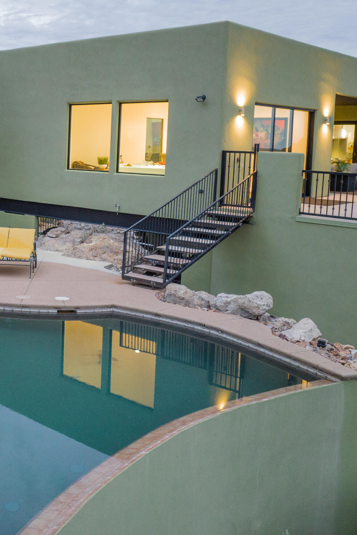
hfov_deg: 29.0
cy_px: 214
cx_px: -6
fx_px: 640
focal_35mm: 43
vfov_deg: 45.2
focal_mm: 12.29
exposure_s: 1/10
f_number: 2.8
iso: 400
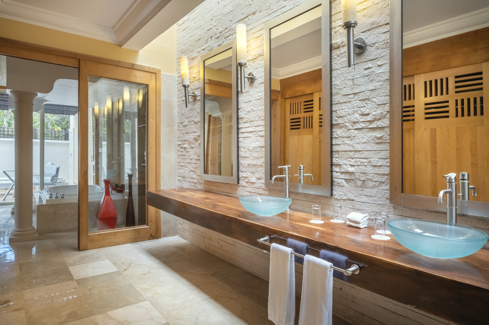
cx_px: 244
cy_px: 162
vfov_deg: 57.2
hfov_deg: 78.6
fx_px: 299
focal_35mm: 22
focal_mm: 14.5
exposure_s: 1/80
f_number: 11
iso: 320
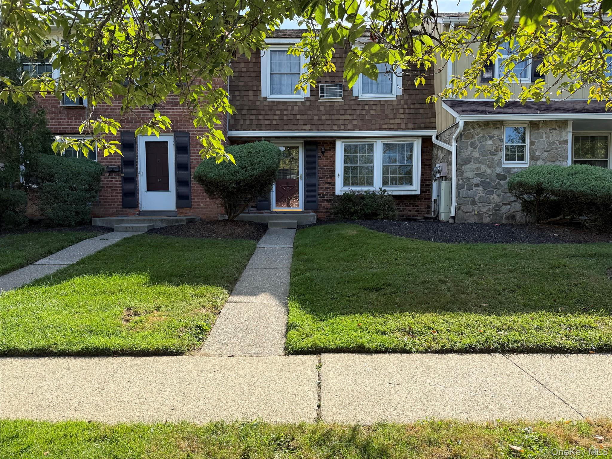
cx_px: 306
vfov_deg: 56.8
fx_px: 424
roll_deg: -0.2
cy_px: 230
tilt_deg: -2.7
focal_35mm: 24
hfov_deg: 71.6
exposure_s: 1/1361
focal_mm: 6.76
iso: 80
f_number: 1.78
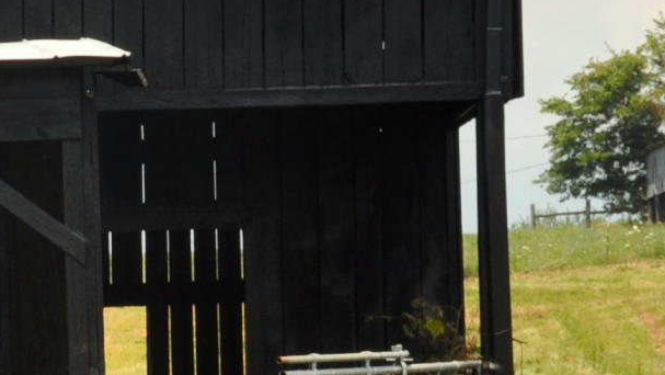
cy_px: 333
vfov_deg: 3.9
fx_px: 5468
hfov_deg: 6.9
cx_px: -322
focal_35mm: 310
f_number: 14
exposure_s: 1/200
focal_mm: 40
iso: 200
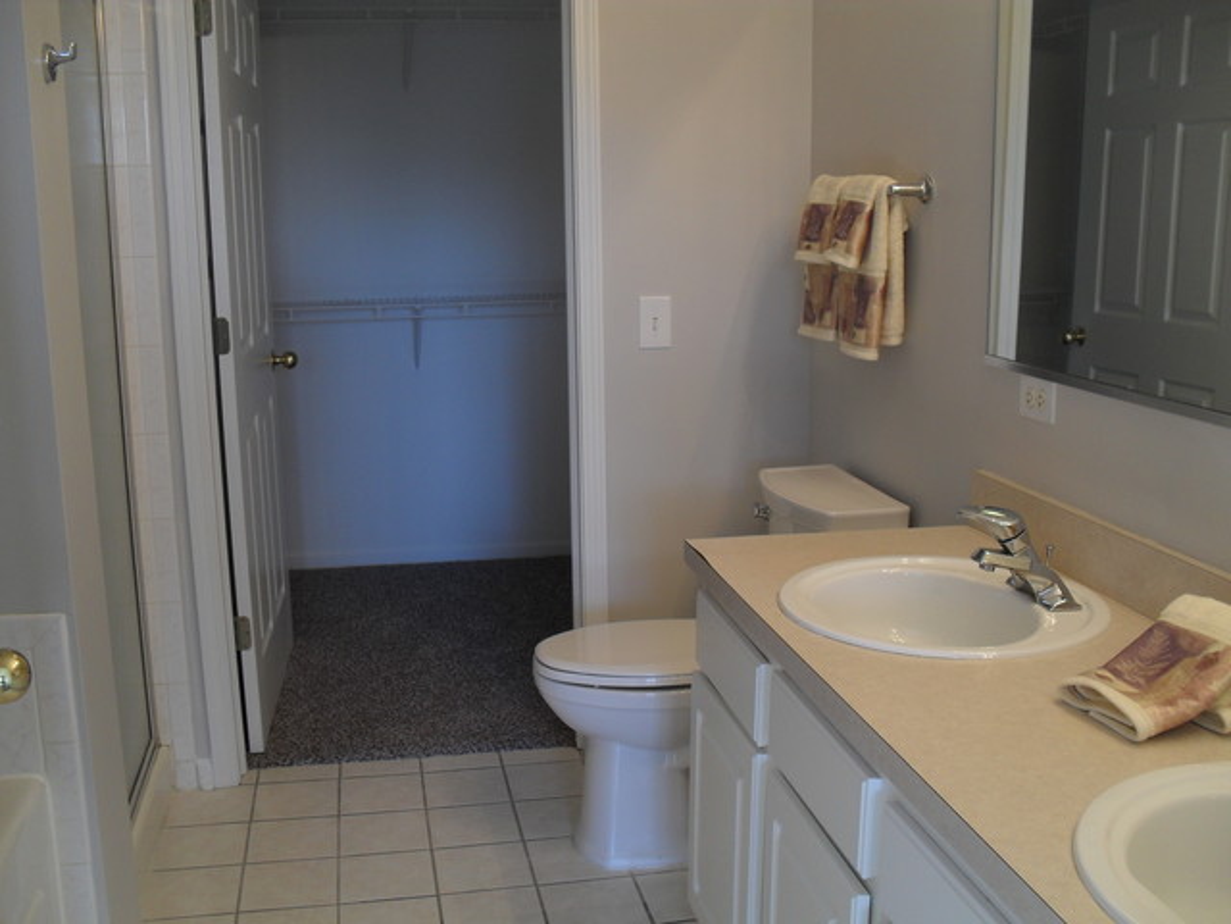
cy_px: 462
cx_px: 616
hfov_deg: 52.6
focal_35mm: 35
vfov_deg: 40.7
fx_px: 1245
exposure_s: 1/45
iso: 100
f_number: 3.2
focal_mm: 6.3
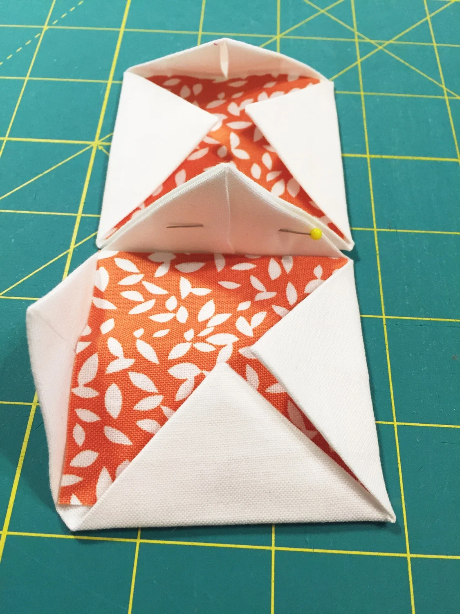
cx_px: 230
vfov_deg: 61.7
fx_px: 514
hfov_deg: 48.2
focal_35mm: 29
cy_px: 307
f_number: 2.2
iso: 125
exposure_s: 1/33
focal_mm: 4.2
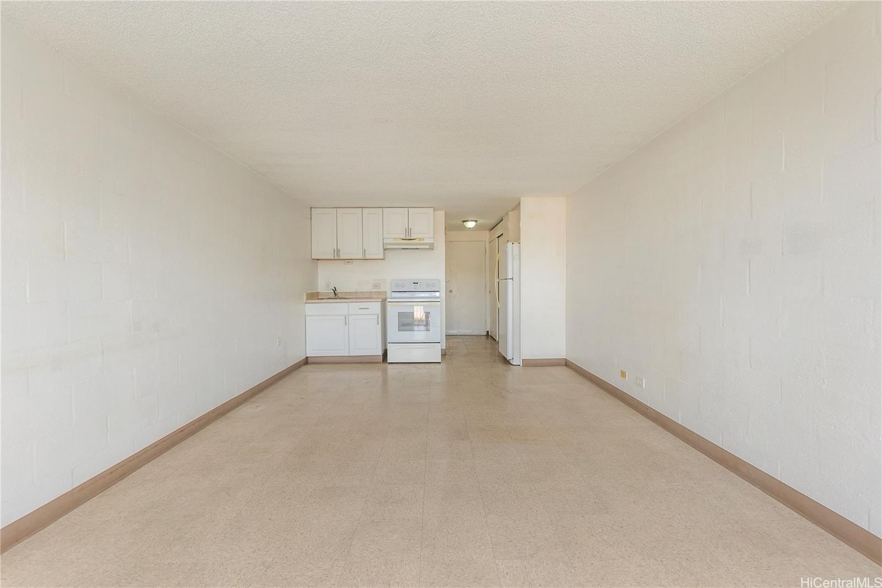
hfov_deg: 100.4
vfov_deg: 77.3
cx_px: 441
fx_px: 367
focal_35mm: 15
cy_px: 294
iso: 125
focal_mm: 10
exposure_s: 1/13
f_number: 8
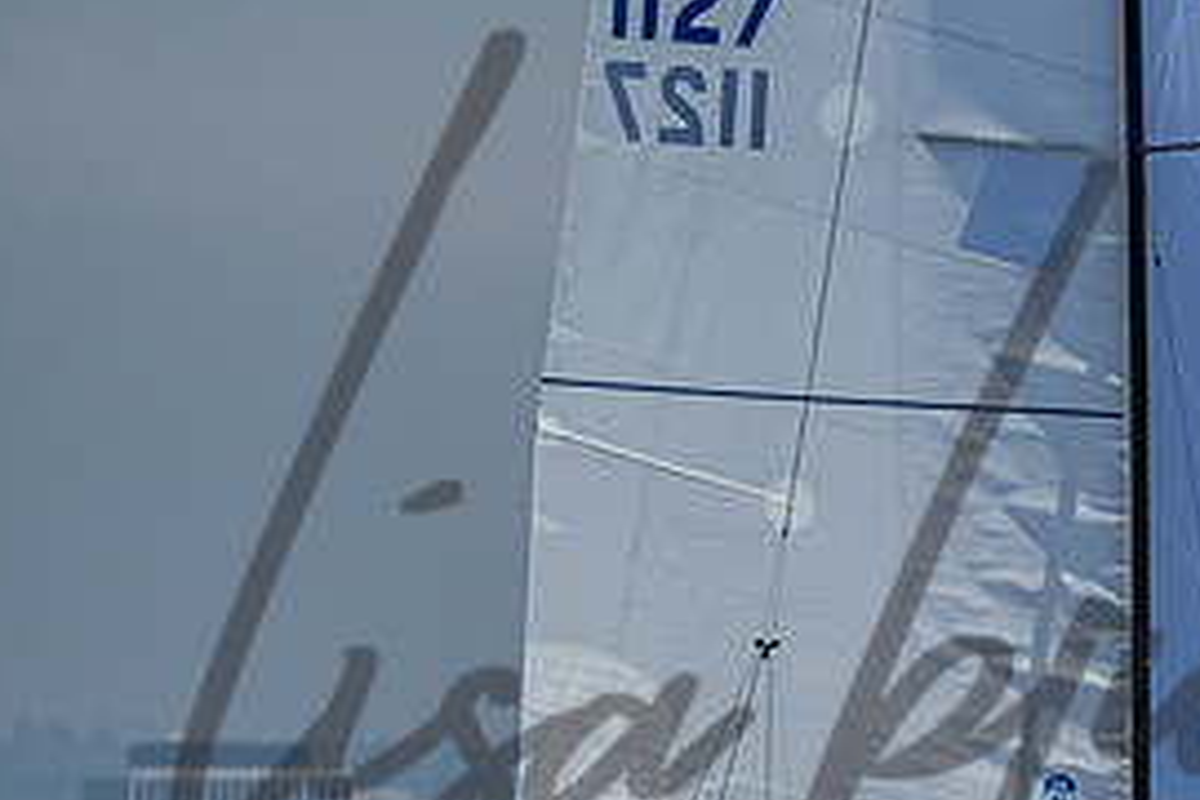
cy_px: 241
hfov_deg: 2.1
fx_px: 31931
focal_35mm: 958
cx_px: 2455
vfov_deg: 1.4
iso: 400
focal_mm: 220
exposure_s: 1/2500
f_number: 6.3
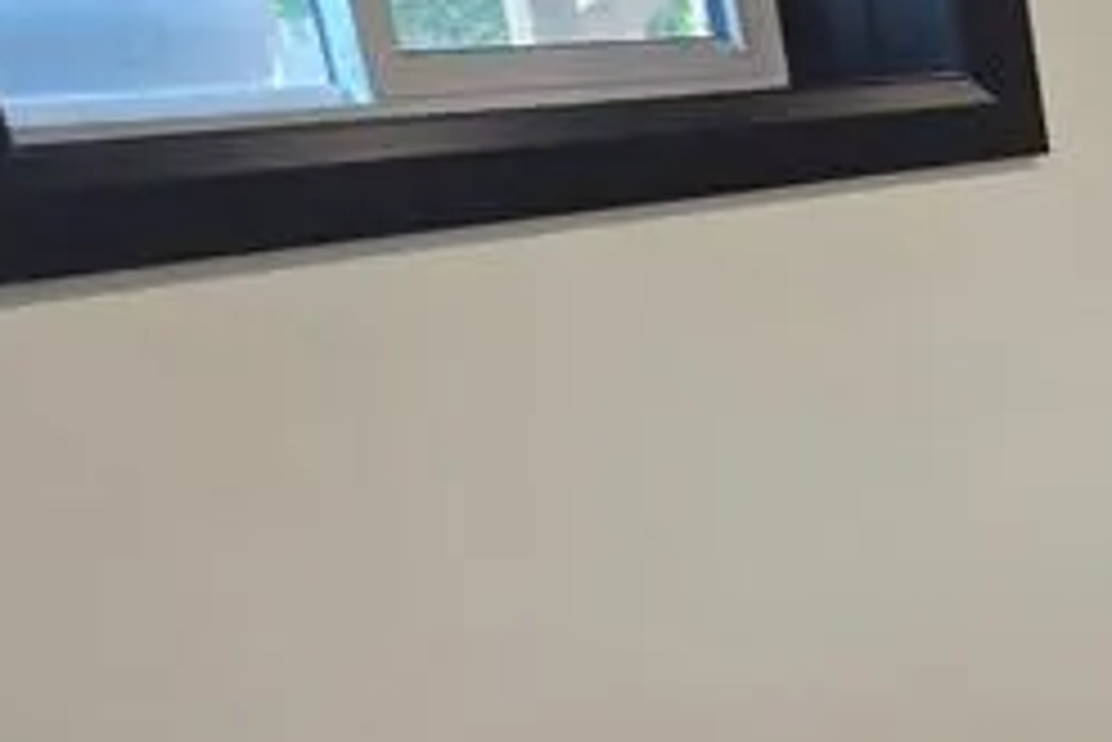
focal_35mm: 56
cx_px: 1544
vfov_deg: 23.7
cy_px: 630
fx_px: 1731
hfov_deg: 27.7
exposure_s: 1/60
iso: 80
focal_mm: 2.2
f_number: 2.2
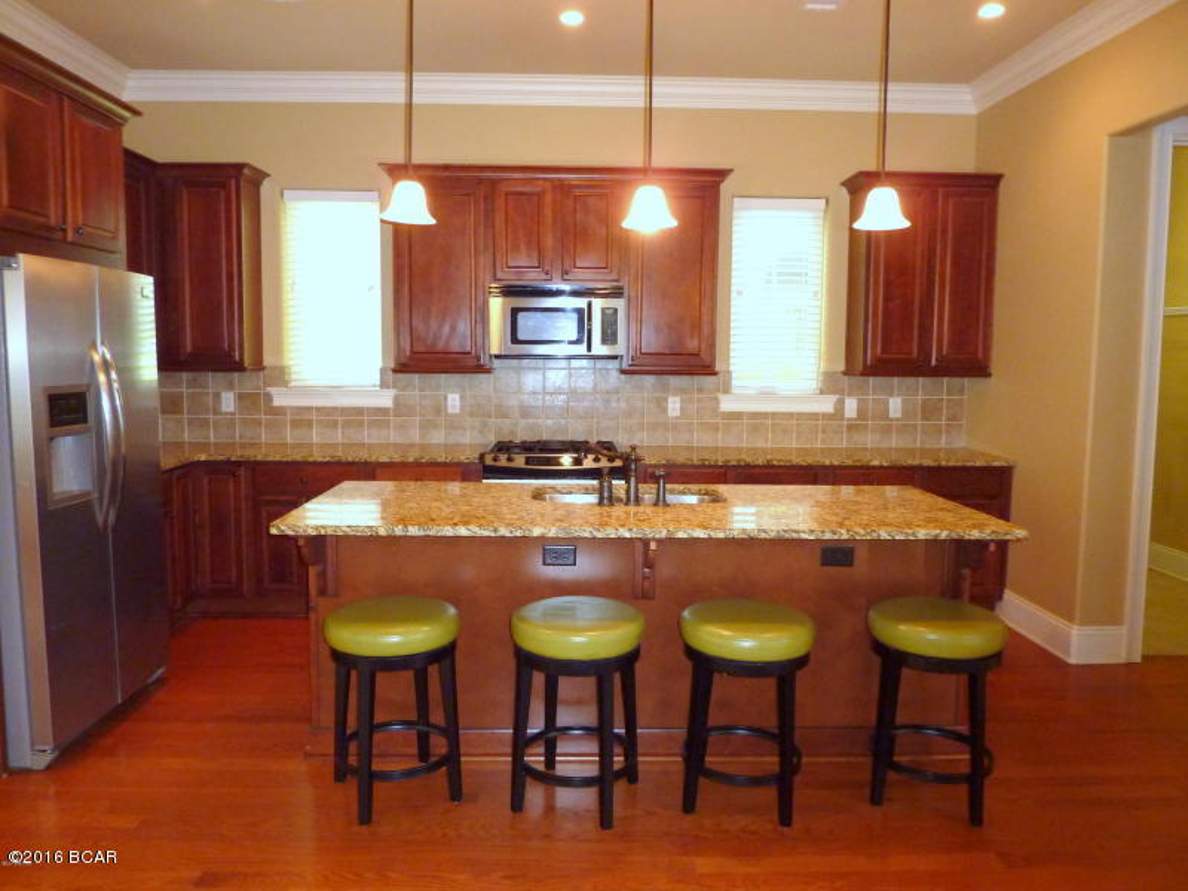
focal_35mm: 25
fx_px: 858
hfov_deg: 69.4
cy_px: 446
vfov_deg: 54.9
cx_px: 594
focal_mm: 4.1
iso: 320
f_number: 3.3
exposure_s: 1/30
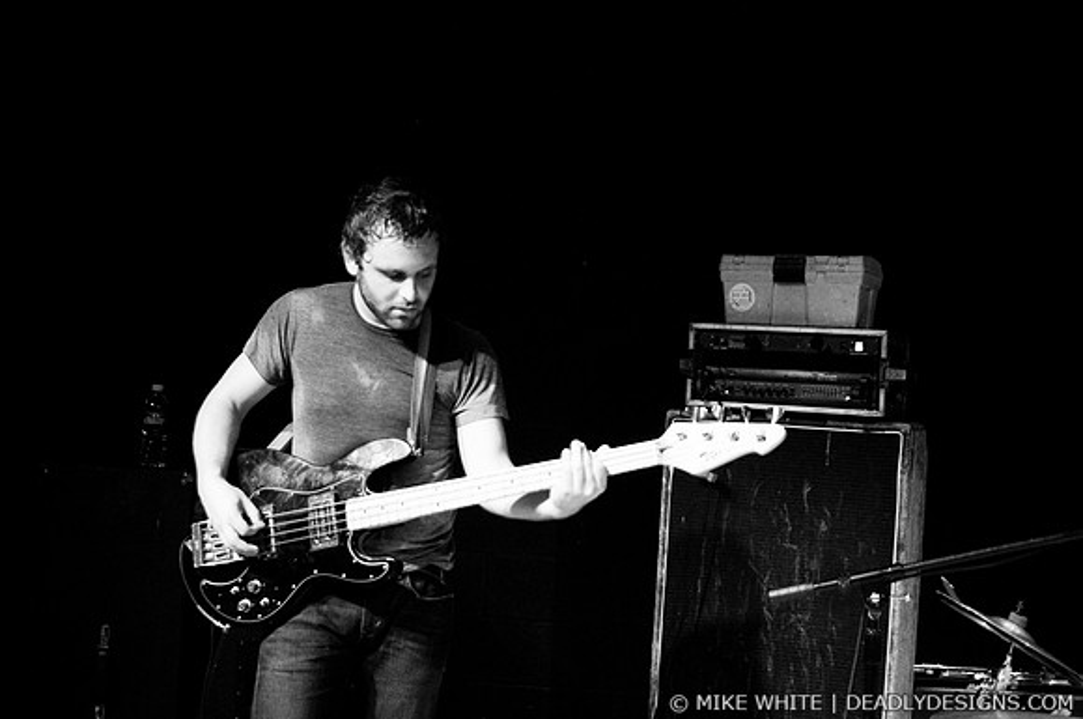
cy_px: 360
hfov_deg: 43.7
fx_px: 1352
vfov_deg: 29.8
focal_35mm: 45
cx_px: 542
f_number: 1.8
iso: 1000
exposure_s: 1/250
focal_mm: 30
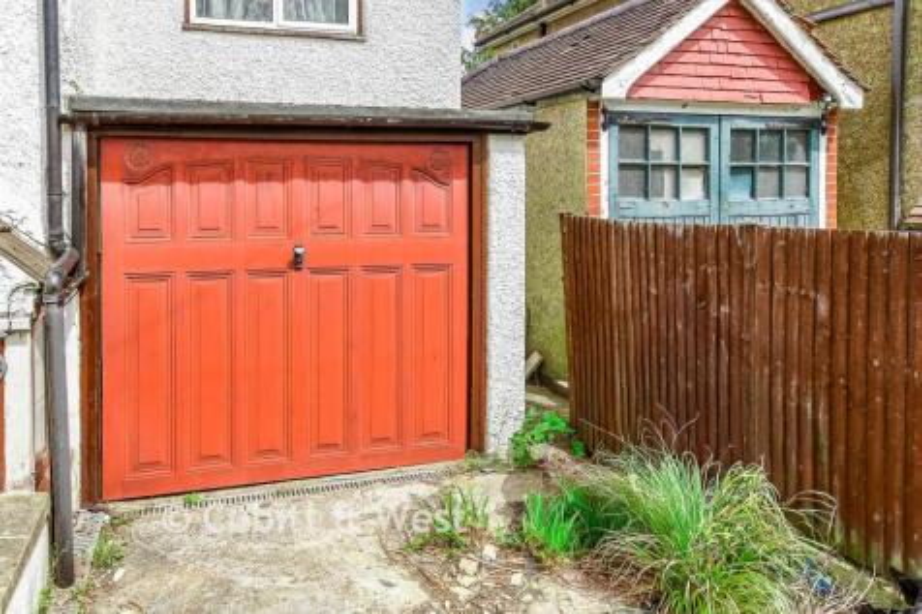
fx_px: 614
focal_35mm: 24
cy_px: 307
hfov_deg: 73.8
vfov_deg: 53.1
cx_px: 461
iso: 160
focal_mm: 16
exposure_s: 1/125
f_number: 8
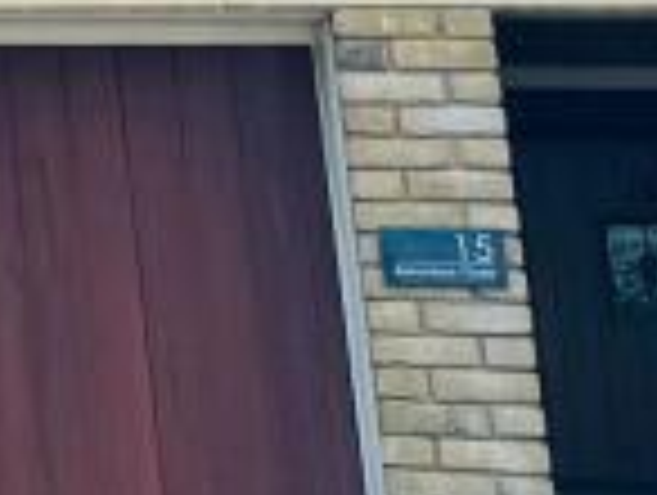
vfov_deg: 8.2
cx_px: -1634
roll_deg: -1.5
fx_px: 3194
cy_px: -634
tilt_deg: +16.1
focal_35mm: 168
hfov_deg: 8.6
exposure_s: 1/1637
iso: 80
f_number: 1.78
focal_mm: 6.76
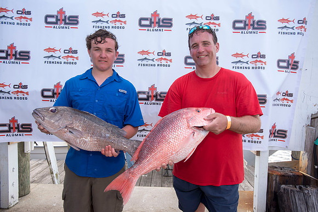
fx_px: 230
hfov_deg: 69.4
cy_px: 106
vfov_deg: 49.6
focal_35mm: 26
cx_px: 159
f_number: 4.5
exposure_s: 1/400
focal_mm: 26
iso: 250
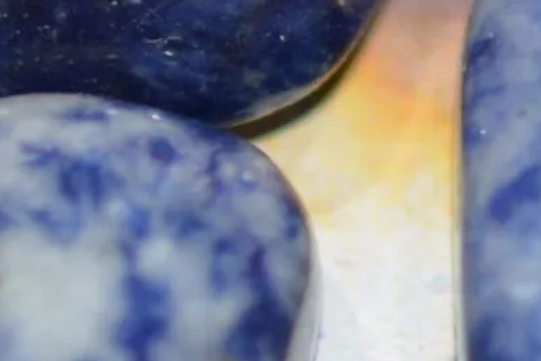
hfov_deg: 2.0
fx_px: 15608
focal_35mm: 1038
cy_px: -325
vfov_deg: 1.3
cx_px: -194
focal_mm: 105
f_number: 3.5
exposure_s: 1/80
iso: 400
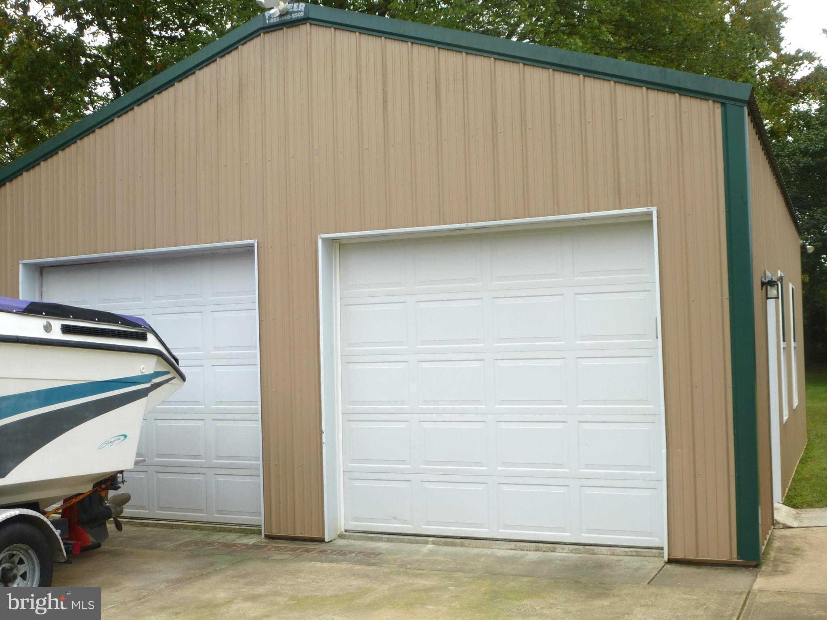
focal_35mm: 41
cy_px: 310
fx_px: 980
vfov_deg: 35.1
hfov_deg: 45.8
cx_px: 414
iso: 100
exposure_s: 1/320
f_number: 3.9
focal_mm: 7.4
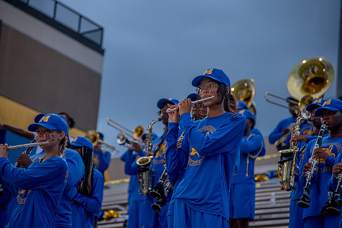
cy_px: 114
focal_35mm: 120
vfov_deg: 11.4
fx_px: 1139
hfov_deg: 17.1
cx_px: 171
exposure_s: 1/250
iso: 1250
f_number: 4
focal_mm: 120
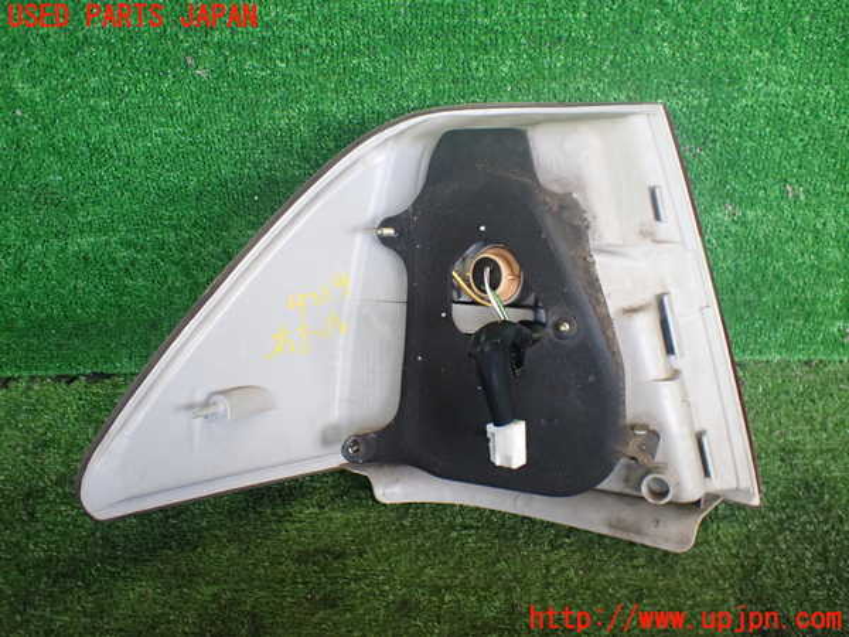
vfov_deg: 46.8
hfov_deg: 60.0
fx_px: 736
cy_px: 318
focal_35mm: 30
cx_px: 424
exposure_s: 1/125
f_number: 2.3
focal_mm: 5.4
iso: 320
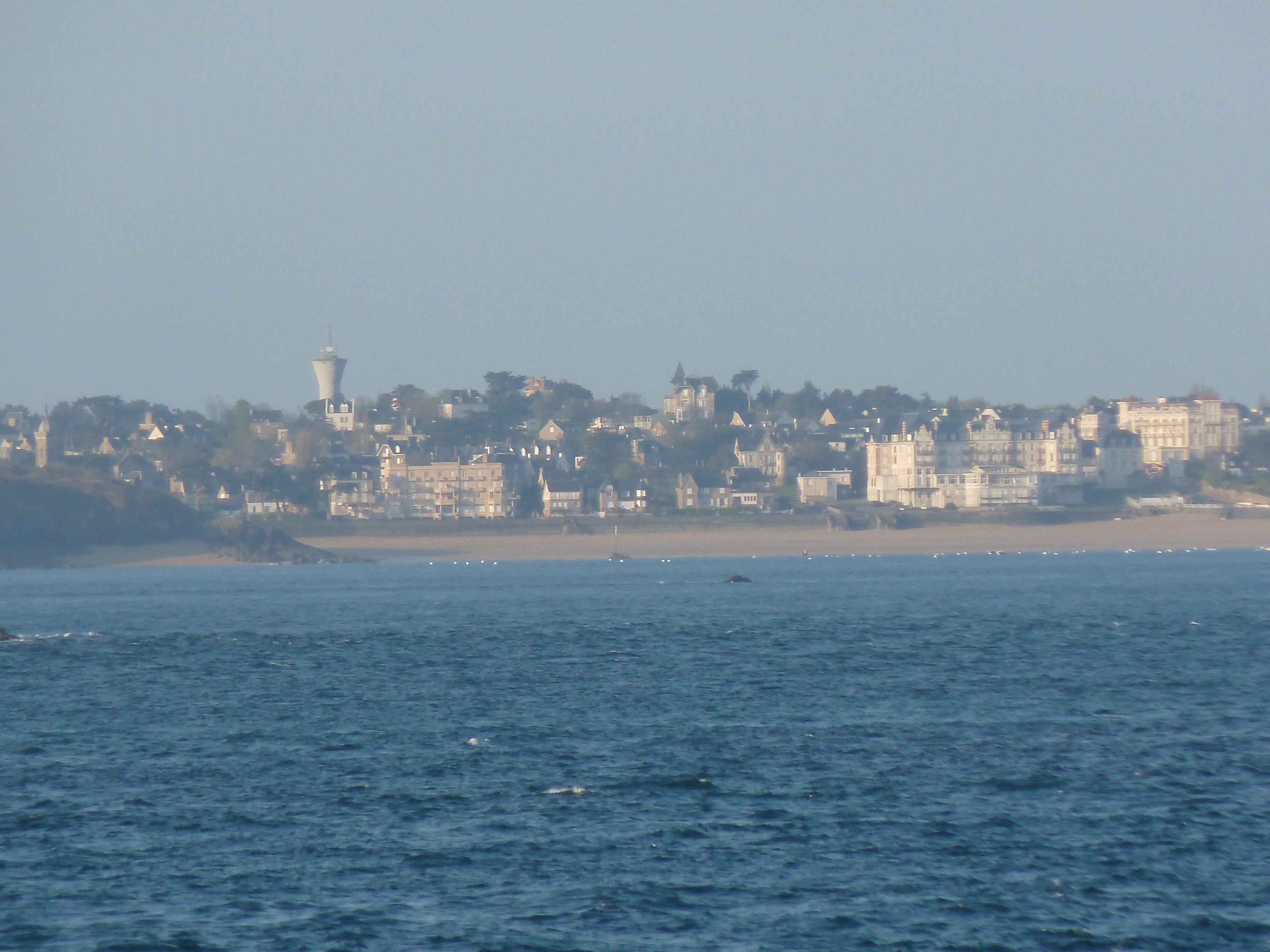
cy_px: 476
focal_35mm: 399
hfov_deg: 5.0
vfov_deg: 3.7
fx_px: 14639
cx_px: 635
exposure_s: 1/400
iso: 160
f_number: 4.9
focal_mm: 49.2
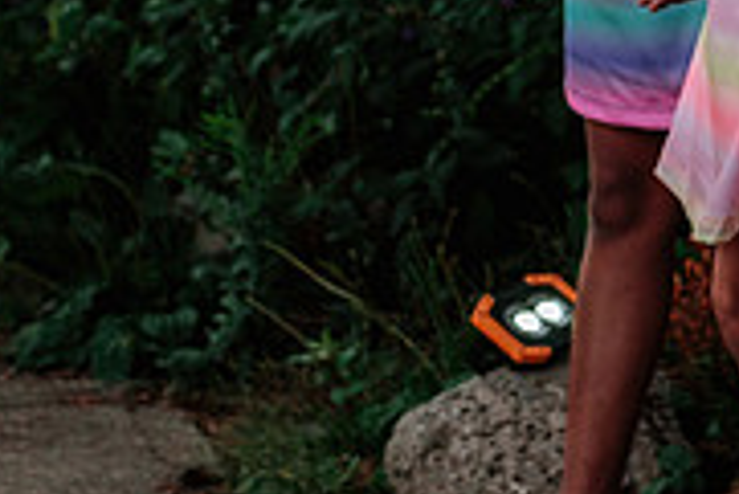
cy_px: -267
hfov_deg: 7.9
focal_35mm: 260
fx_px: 5341
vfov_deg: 5.2
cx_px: 698
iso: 800
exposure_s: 1/400
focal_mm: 54.1
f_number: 2.8
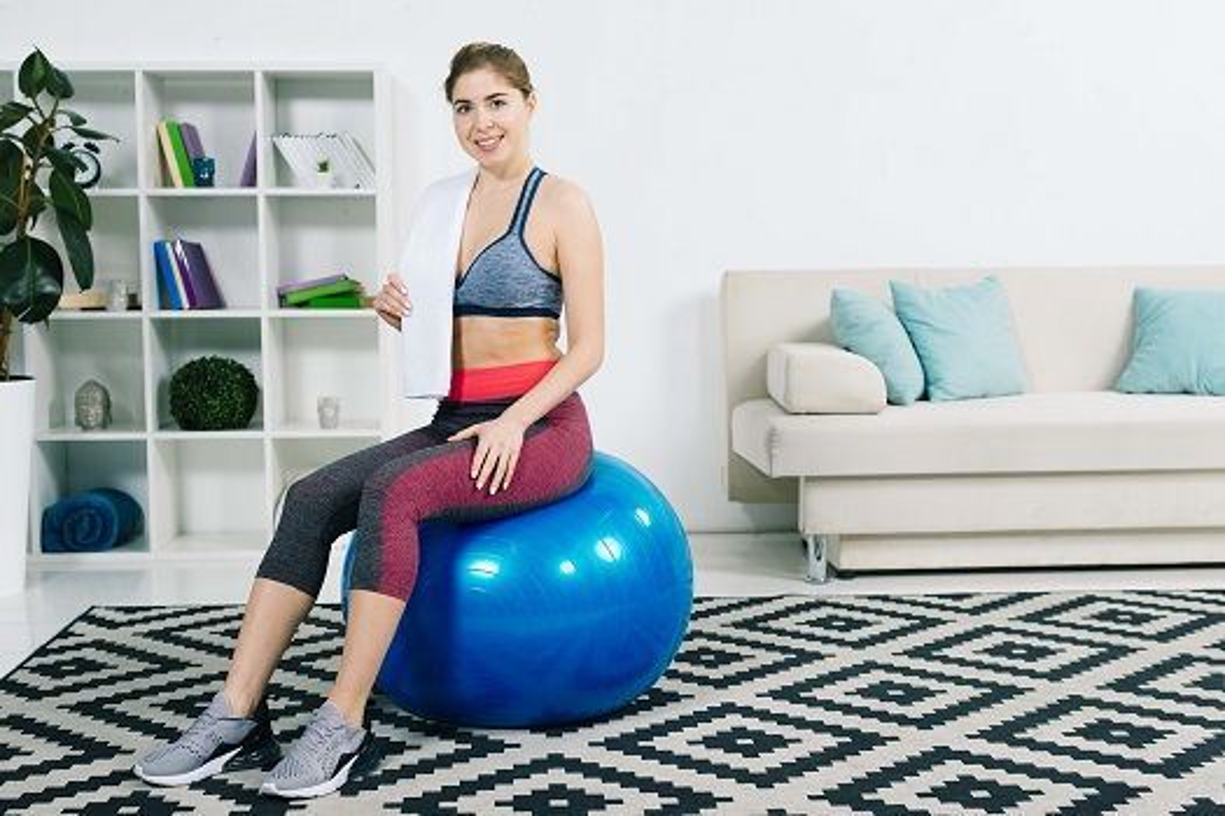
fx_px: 1701
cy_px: 408
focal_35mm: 50
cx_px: 612
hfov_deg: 39.6
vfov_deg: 27.0
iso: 200
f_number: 4.5
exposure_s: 1/160
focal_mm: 50
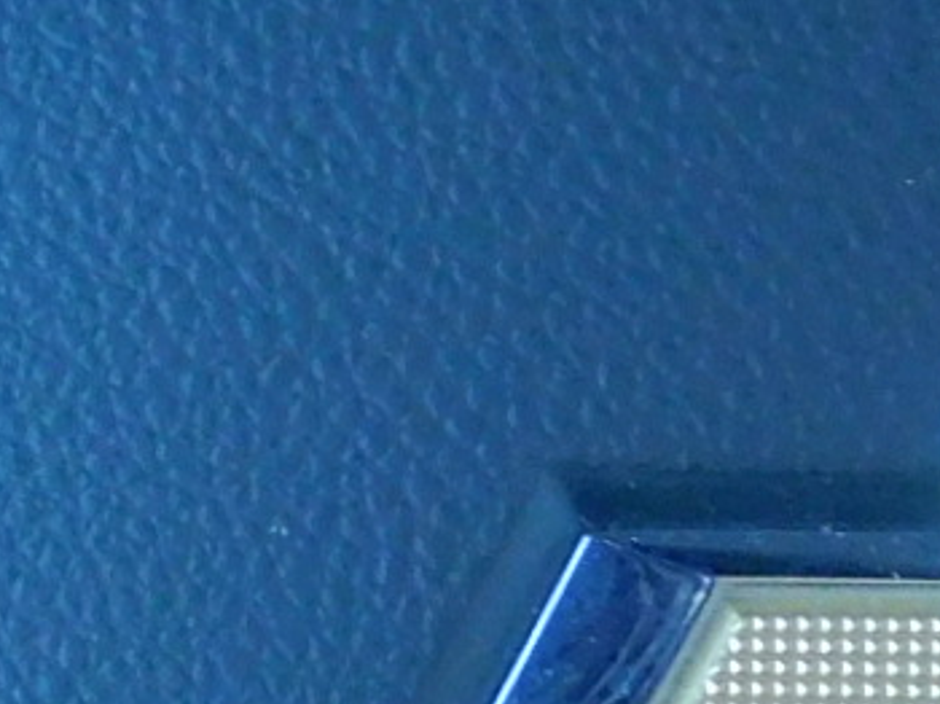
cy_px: 459
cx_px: -744
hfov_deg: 11.7
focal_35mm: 156
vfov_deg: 9.5
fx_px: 4233
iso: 400
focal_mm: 4.3
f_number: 3.3
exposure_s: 1/20
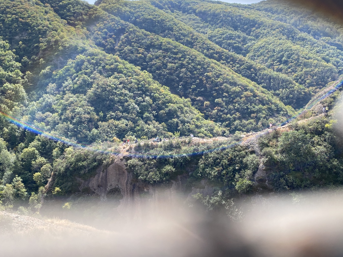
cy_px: 108
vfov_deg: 36.7
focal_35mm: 39
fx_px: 386
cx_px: 191
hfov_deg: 47.8
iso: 32
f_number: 1.8
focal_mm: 4.25
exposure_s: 1/965
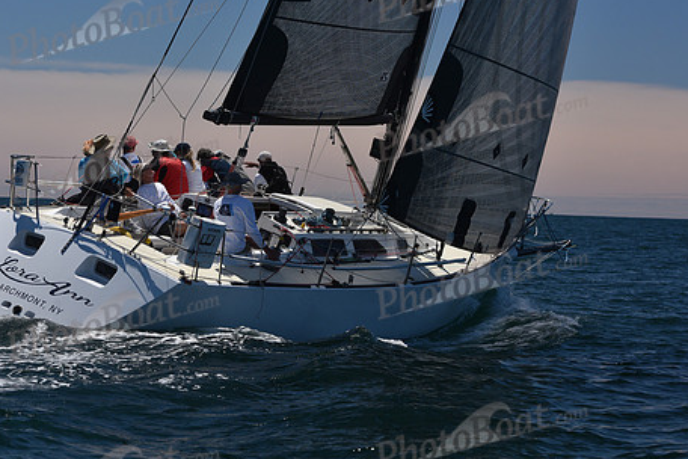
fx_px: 2236
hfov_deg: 17.5
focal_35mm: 117
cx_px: 299
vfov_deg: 11.7
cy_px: 223
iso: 250
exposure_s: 1/800
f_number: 8
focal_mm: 92
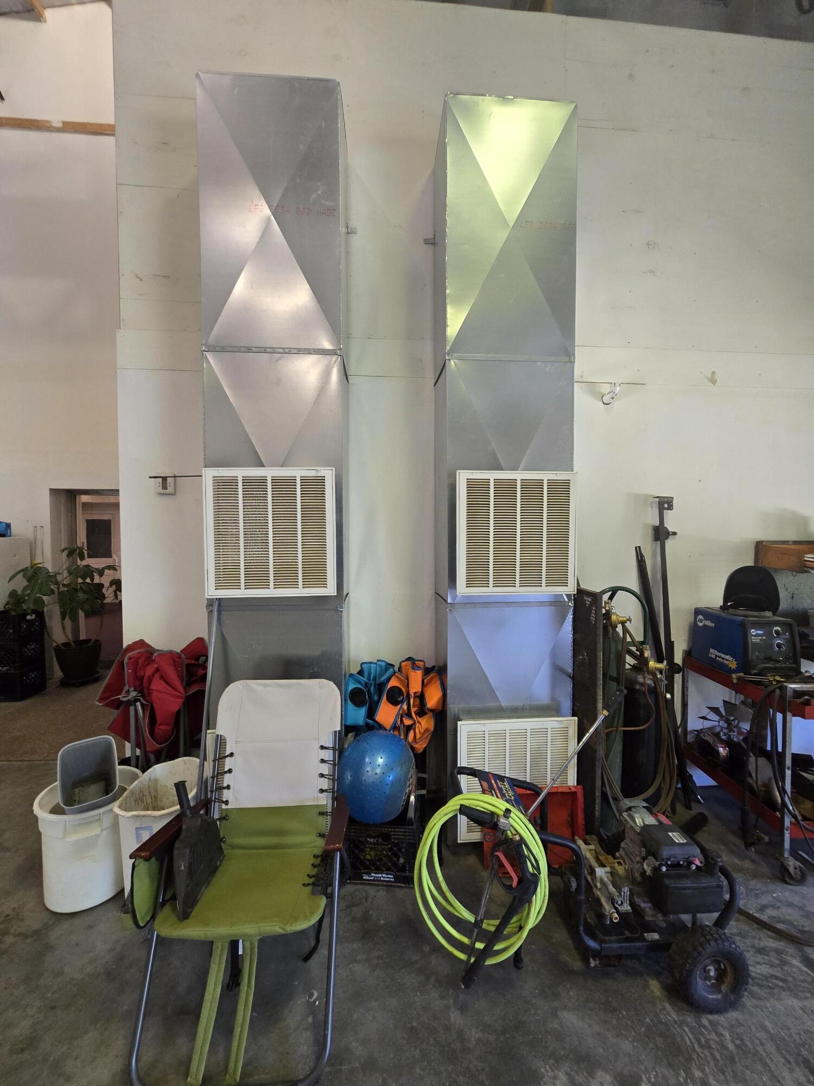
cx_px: 407
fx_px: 408
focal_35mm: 13
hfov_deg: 89.9
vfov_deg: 106.2
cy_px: 543
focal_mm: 2.2
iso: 250
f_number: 2.2
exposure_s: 1/60
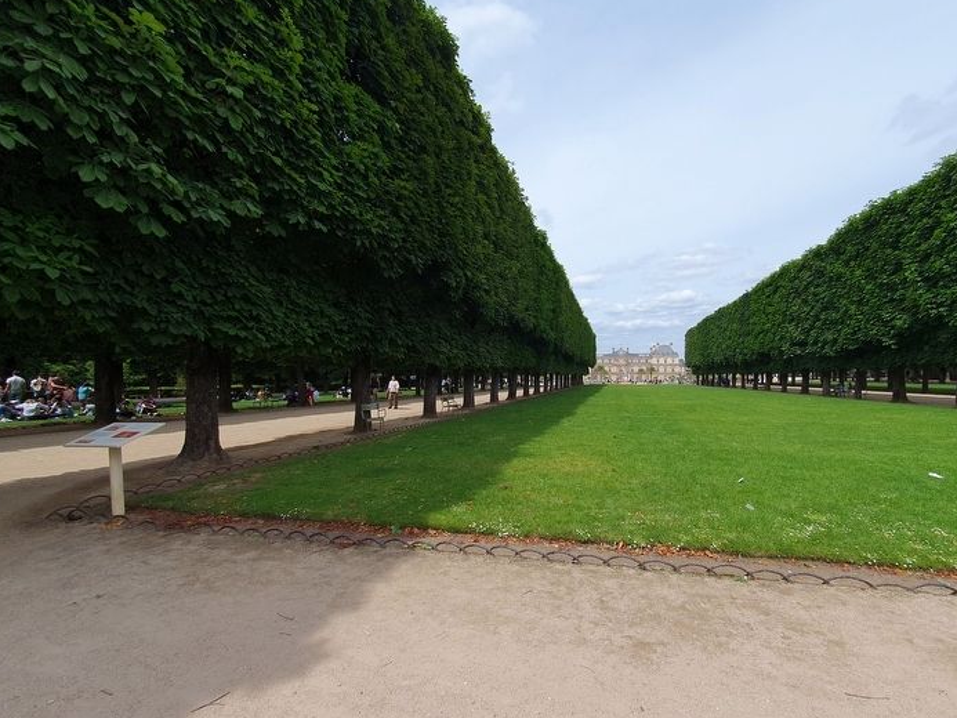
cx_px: 518
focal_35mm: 15
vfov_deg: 81.7
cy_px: 373
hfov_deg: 97.9
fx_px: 415
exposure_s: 1/1128
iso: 50
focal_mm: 1.8
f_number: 2.2
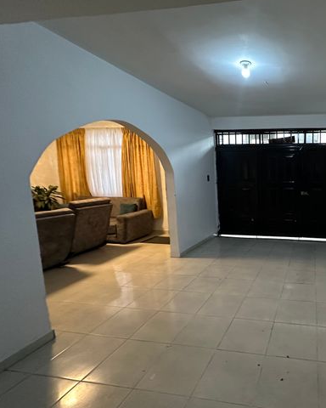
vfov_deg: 83.3
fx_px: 229
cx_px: 281
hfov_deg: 62.0
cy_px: 206
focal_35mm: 19
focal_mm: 2.22
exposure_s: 1/60
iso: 640
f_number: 2.2
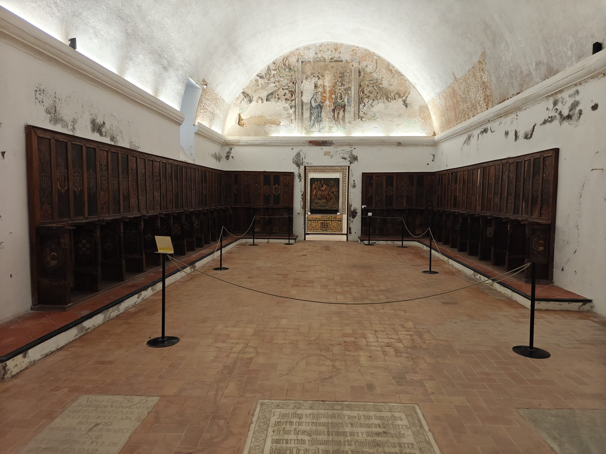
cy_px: 227
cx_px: 303
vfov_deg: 58.9
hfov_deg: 73.9
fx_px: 403
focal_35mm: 23
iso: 100
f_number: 16
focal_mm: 6.06
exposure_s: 1/50
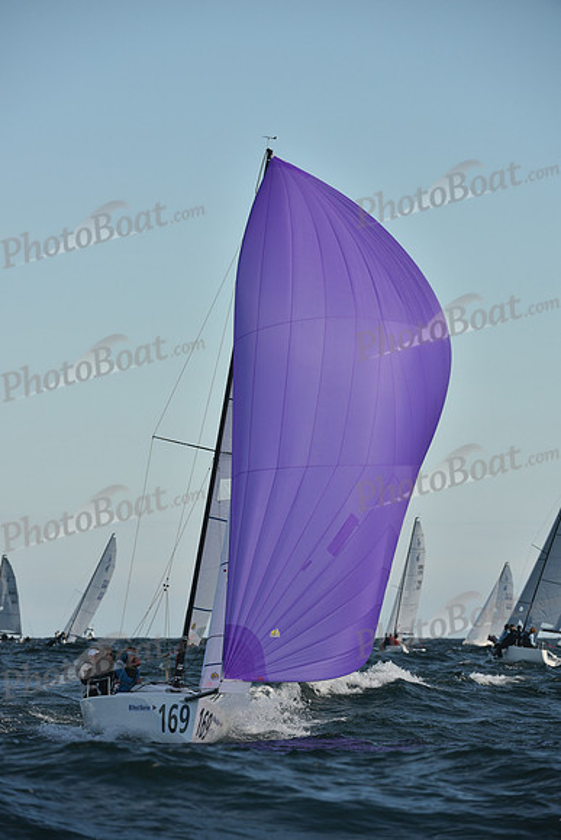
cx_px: 280
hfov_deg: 5.1
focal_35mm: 270
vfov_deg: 7.6
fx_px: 6307
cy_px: 420
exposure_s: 1/1000
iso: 250
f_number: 7.1
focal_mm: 270
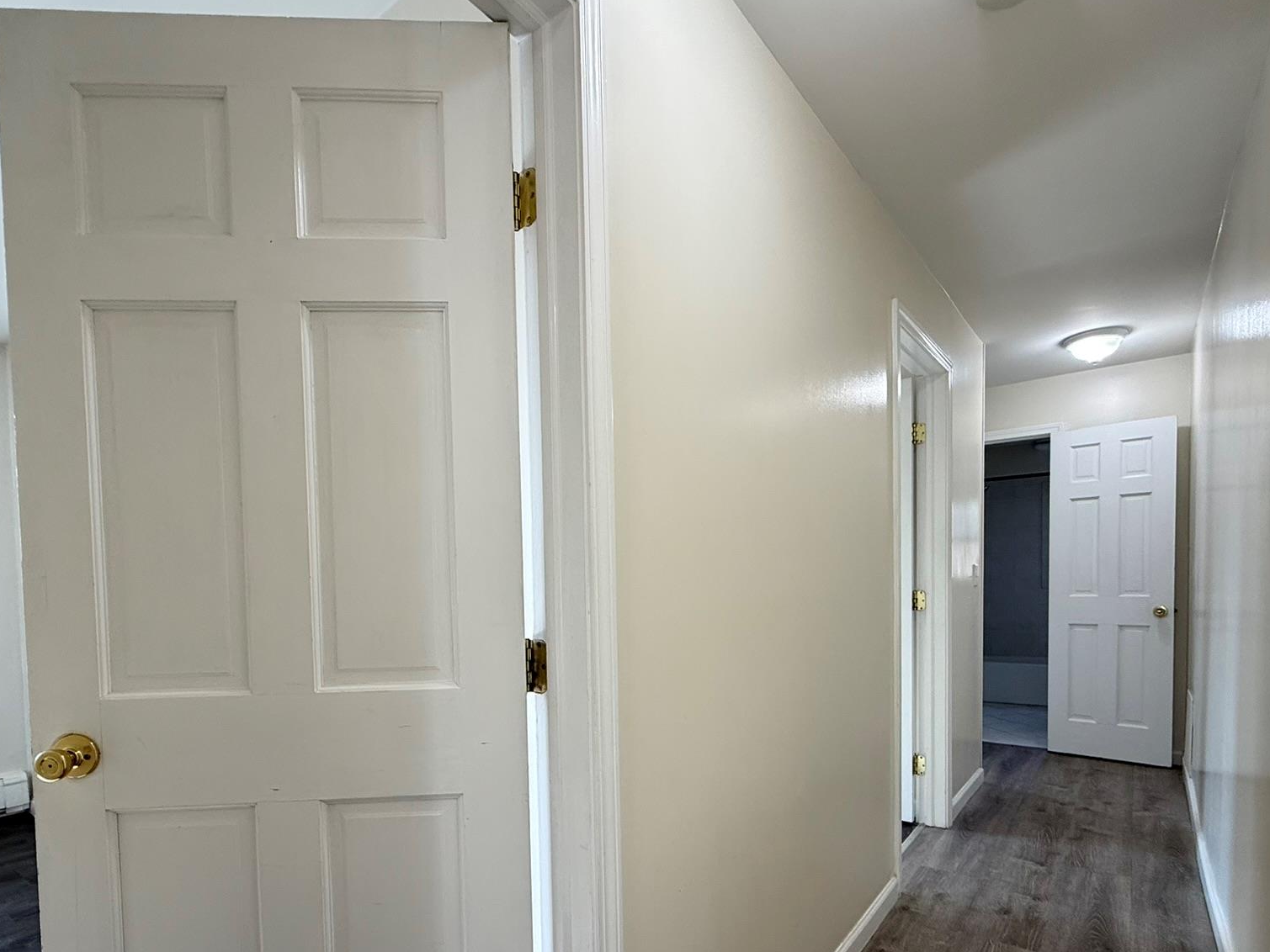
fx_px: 697
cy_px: 610
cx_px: 600
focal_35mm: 19
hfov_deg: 84.6
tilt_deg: -1.7
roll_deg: +1.5
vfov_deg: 67.4
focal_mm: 2.22
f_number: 2.2
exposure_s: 1/120
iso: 125
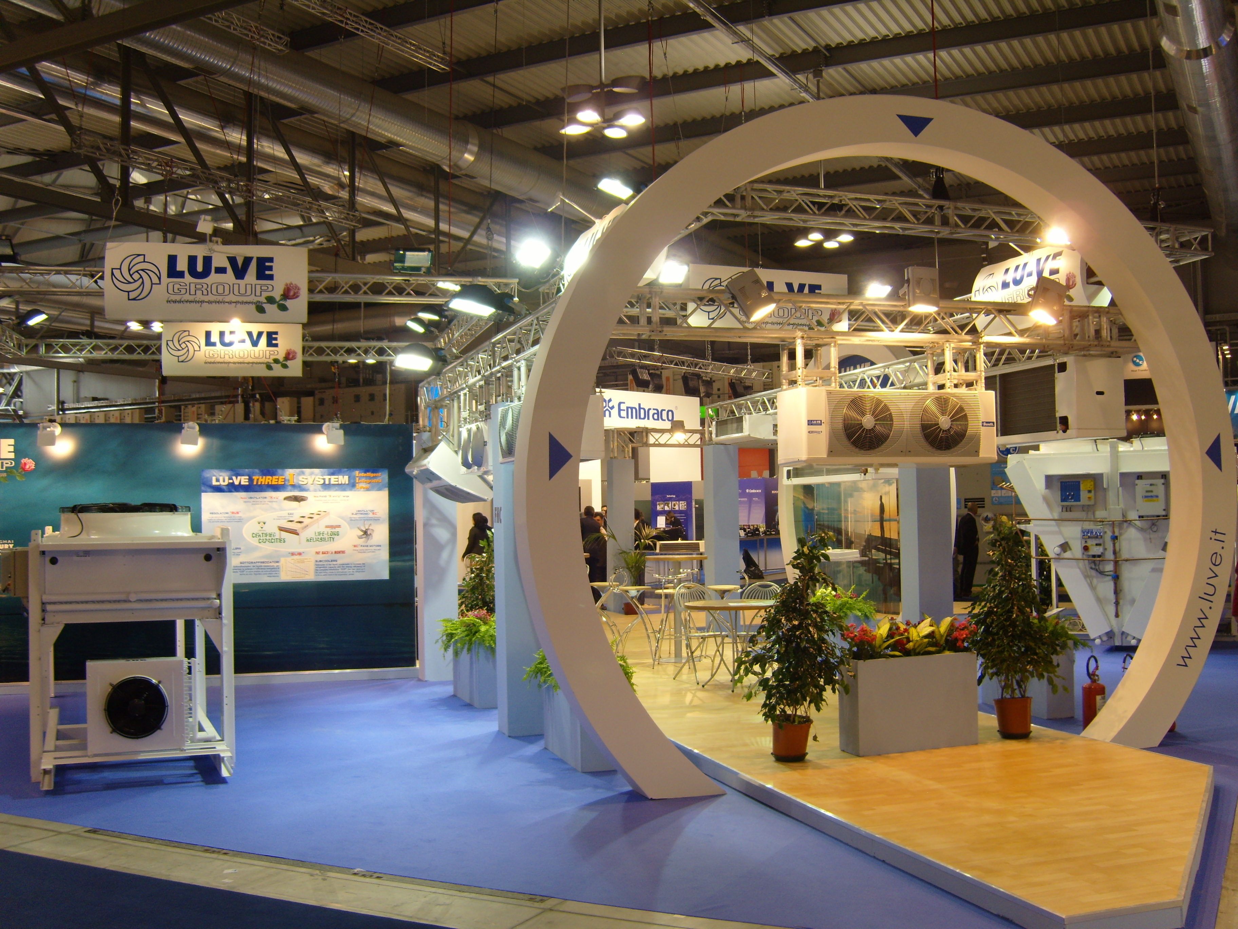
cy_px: 464
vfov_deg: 40.7
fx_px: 1252
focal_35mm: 35
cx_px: 619
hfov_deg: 52.6
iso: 80
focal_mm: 7.4
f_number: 2.8
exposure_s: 1/30
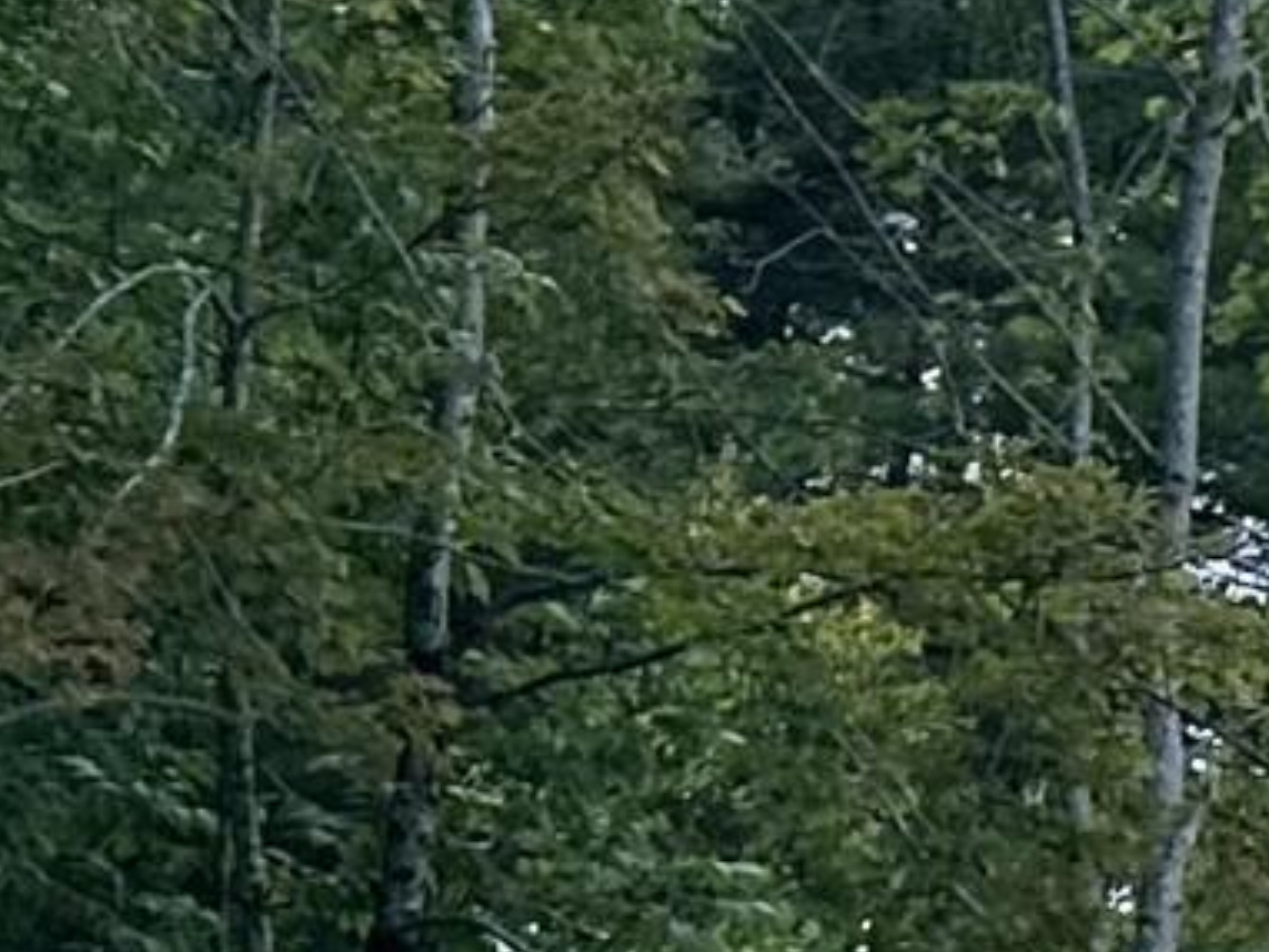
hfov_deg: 7.9
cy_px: 1278
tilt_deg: +7.1
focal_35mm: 189
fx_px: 6931
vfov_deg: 7.8
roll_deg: +0.8
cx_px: 4646
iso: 80
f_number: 1.78
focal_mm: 6.86
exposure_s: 1/2809
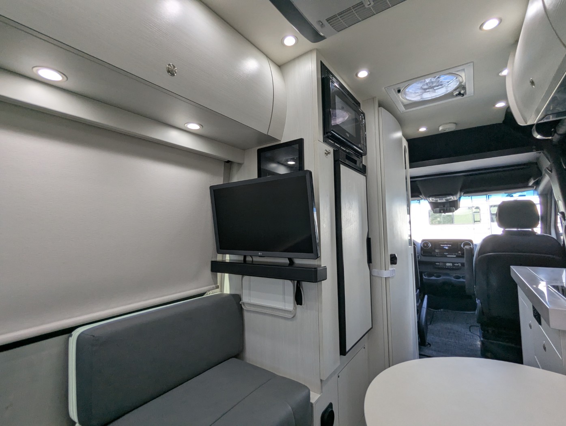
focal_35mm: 16
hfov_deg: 94.4
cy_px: 213
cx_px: 283
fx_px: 262
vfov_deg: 78.2
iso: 141
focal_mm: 2.35
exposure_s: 1/206
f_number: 2.2
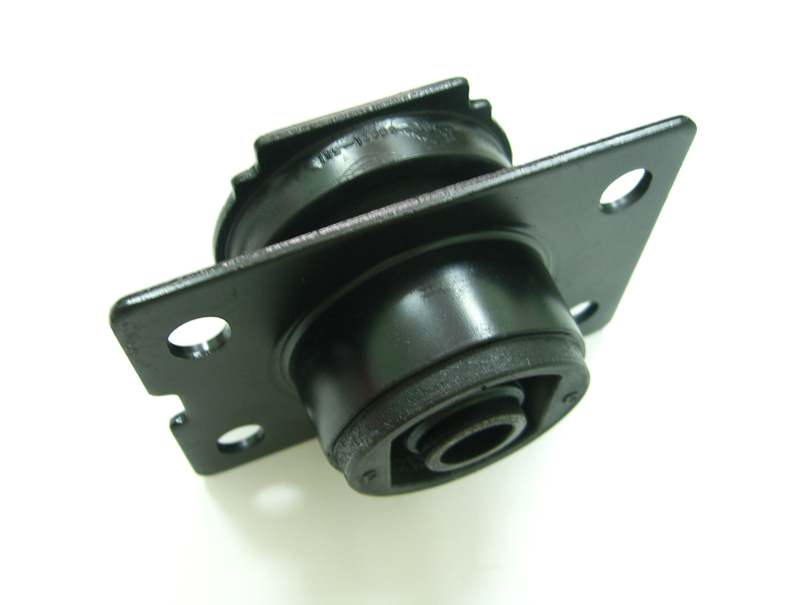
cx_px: 403
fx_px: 885
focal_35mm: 38
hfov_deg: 49.0
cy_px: 302
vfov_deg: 37.7
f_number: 2.8
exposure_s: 1/8
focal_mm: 7.9
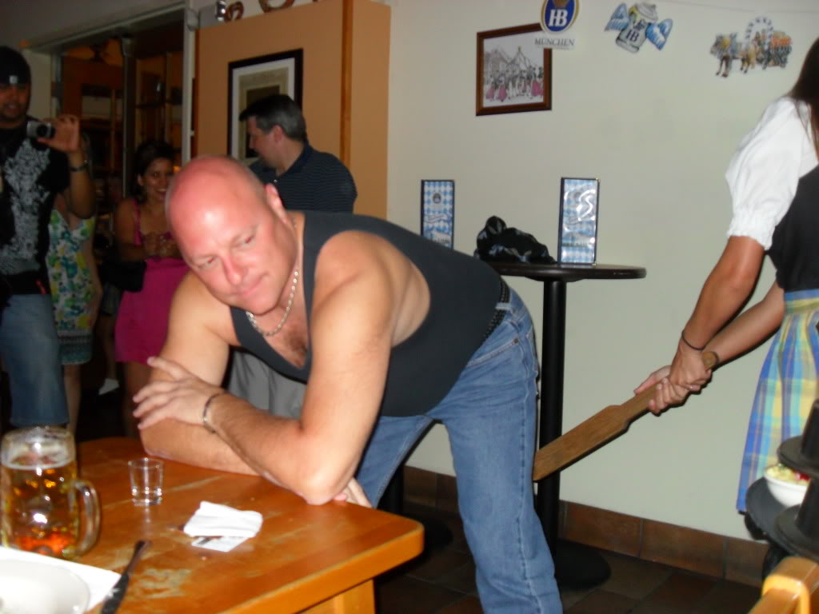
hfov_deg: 52.6
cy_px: 307
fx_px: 828
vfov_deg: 40.7
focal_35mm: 35
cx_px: 410
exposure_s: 1/45
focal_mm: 6.2
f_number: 2.8
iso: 200
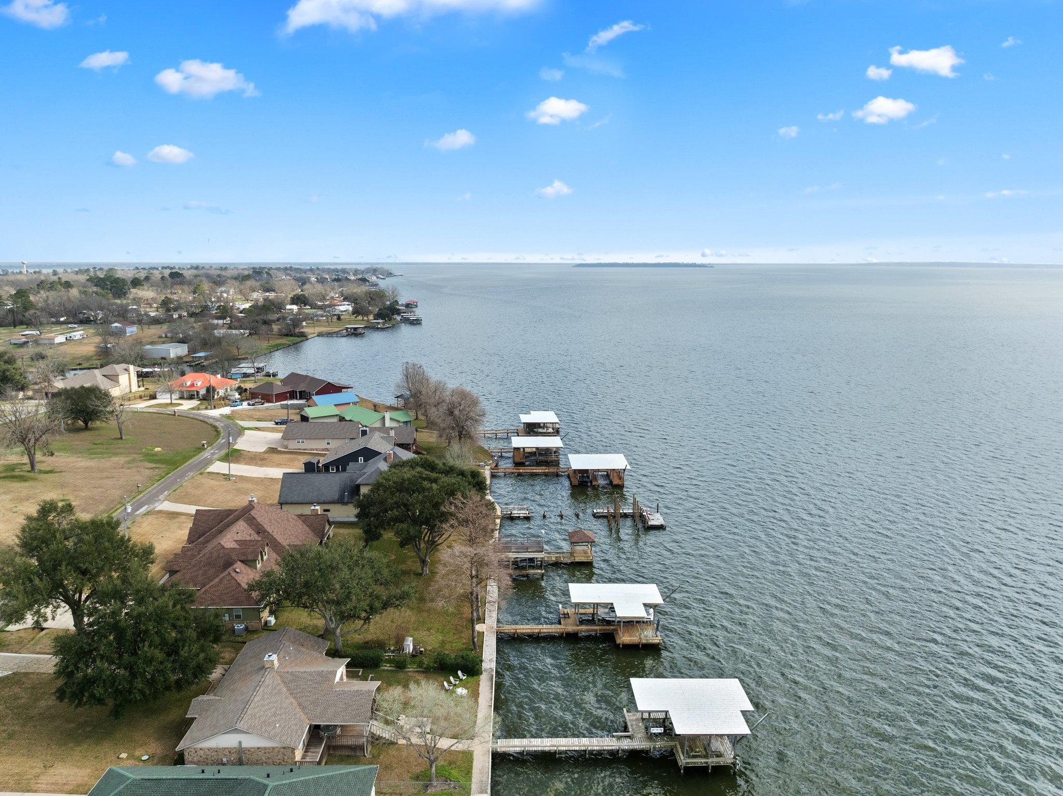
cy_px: 398
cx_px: 532
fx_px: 736
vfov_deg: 56.8
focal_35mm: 24
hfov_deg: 71.6
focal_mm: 12.29
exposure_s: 1/1250
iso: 120
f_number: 2.8
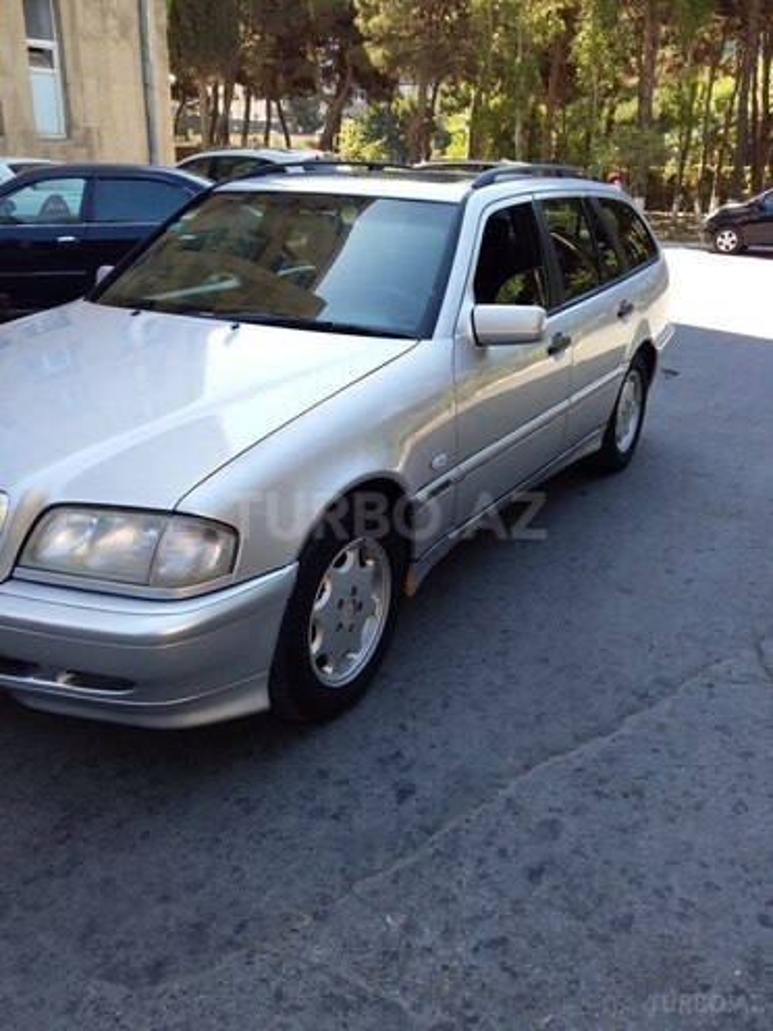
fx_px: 923
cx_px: 386
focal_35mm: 31
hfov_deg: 45.4
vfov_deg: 58.4
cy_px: 516
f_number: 2.2
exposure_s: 1/194
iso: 40
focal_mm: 3.3
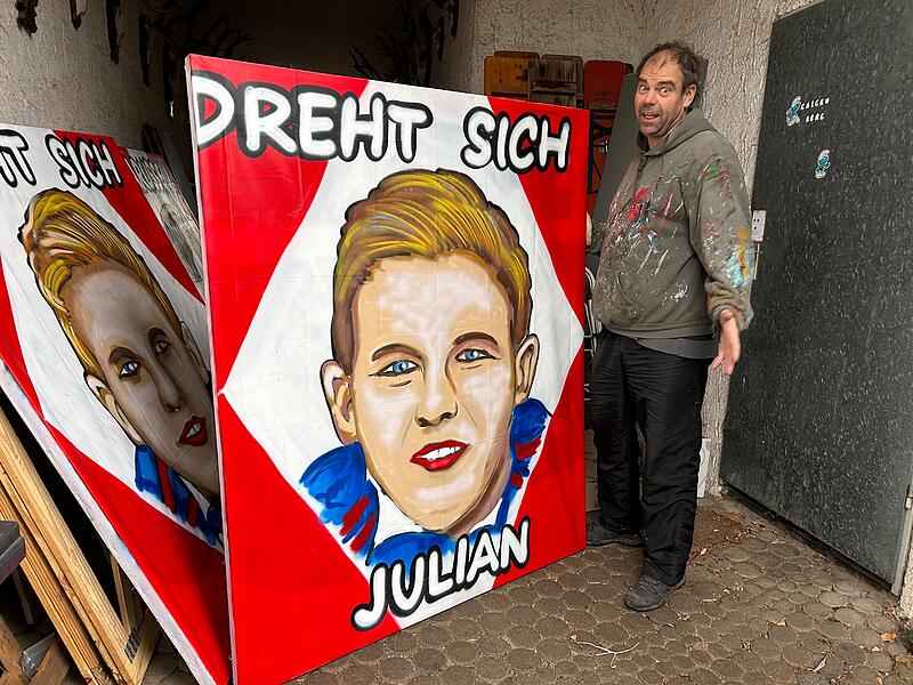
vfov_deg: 53.1
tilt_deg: -9.4
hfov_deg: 67.3
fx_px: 686
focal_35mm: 26
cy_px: 342
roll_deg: -4.0
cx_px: 456
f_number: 1.5
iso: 125
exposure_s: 1/65
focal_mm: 5.7
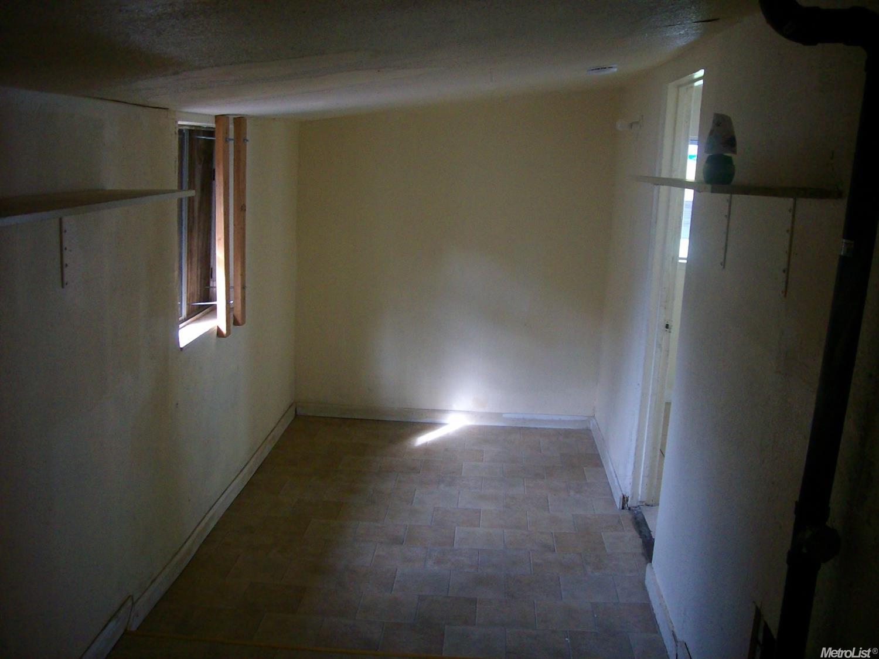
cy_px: 330
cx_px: 440
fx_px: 888
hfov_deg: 52.6
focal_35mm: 35
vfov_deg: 40.7
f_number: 2.8
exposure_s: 1/40
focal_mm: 5.8
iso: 175
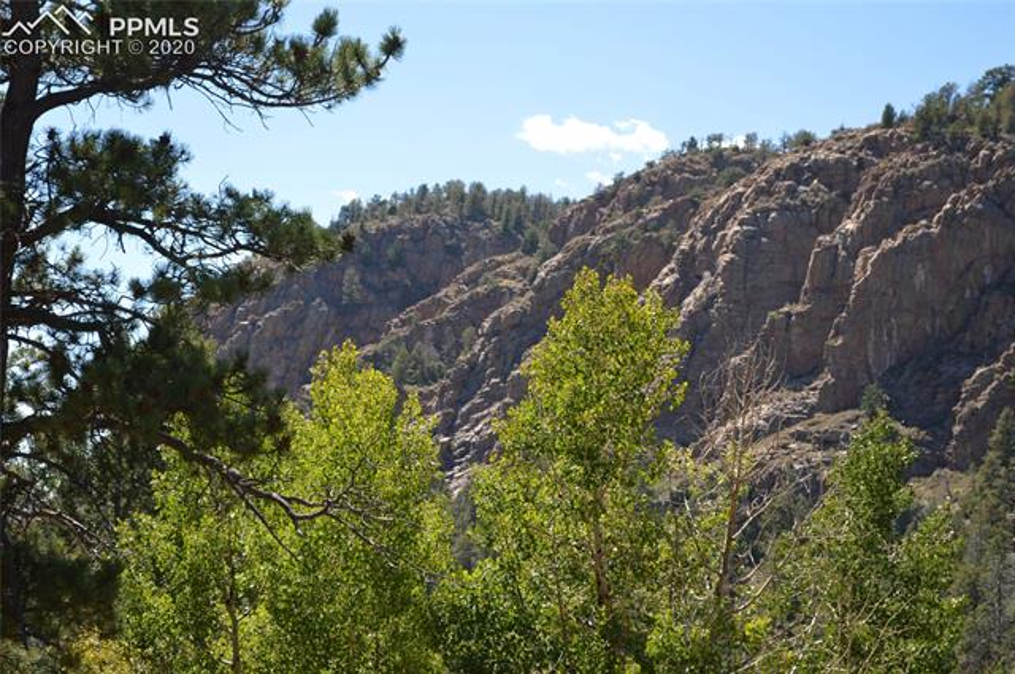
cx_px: 508
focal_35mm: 75
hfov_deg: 27.0
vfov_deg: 18.1
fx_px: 2112
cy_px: 337
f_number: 6.3
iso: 100
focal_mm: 50
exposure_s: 1/200
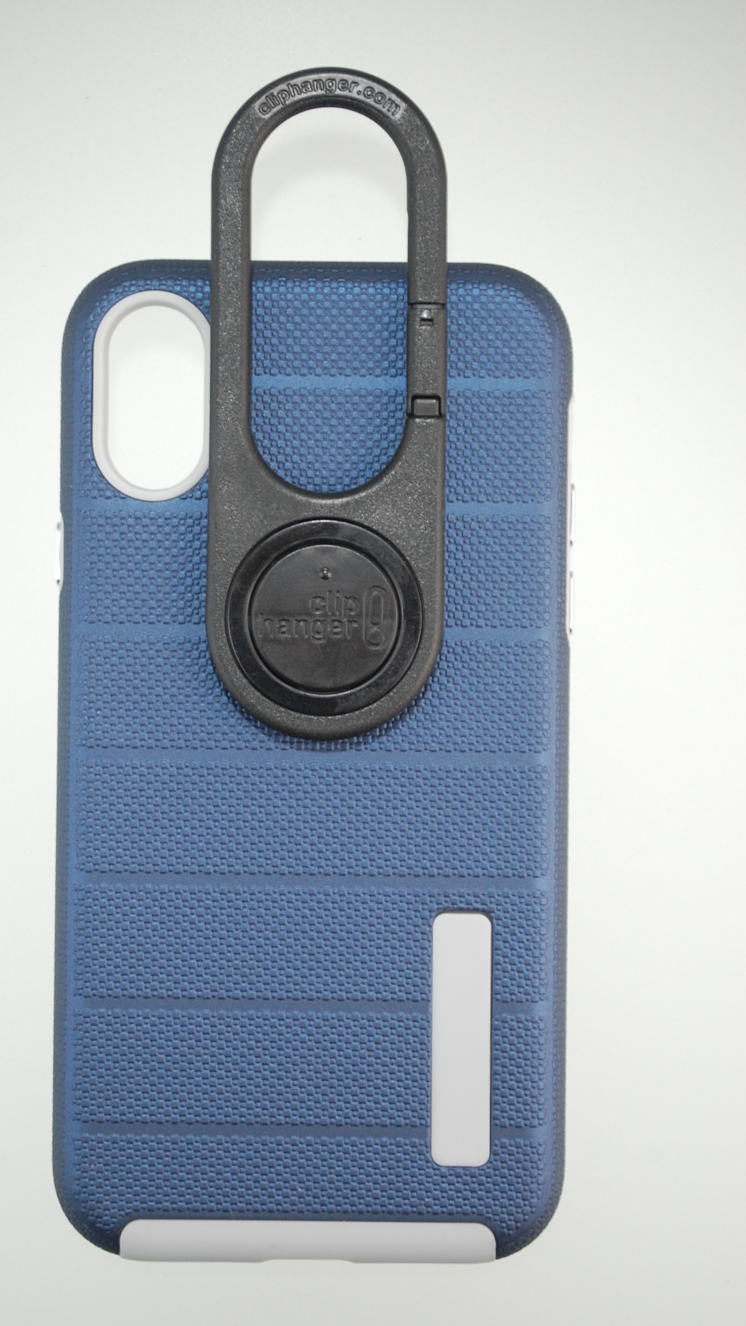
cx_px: 323
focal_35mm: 70
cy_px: 670
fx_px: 2462
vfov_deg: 30.2
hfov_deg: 17.2
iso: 800
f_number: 5.3
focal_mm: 44
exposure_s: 1/30
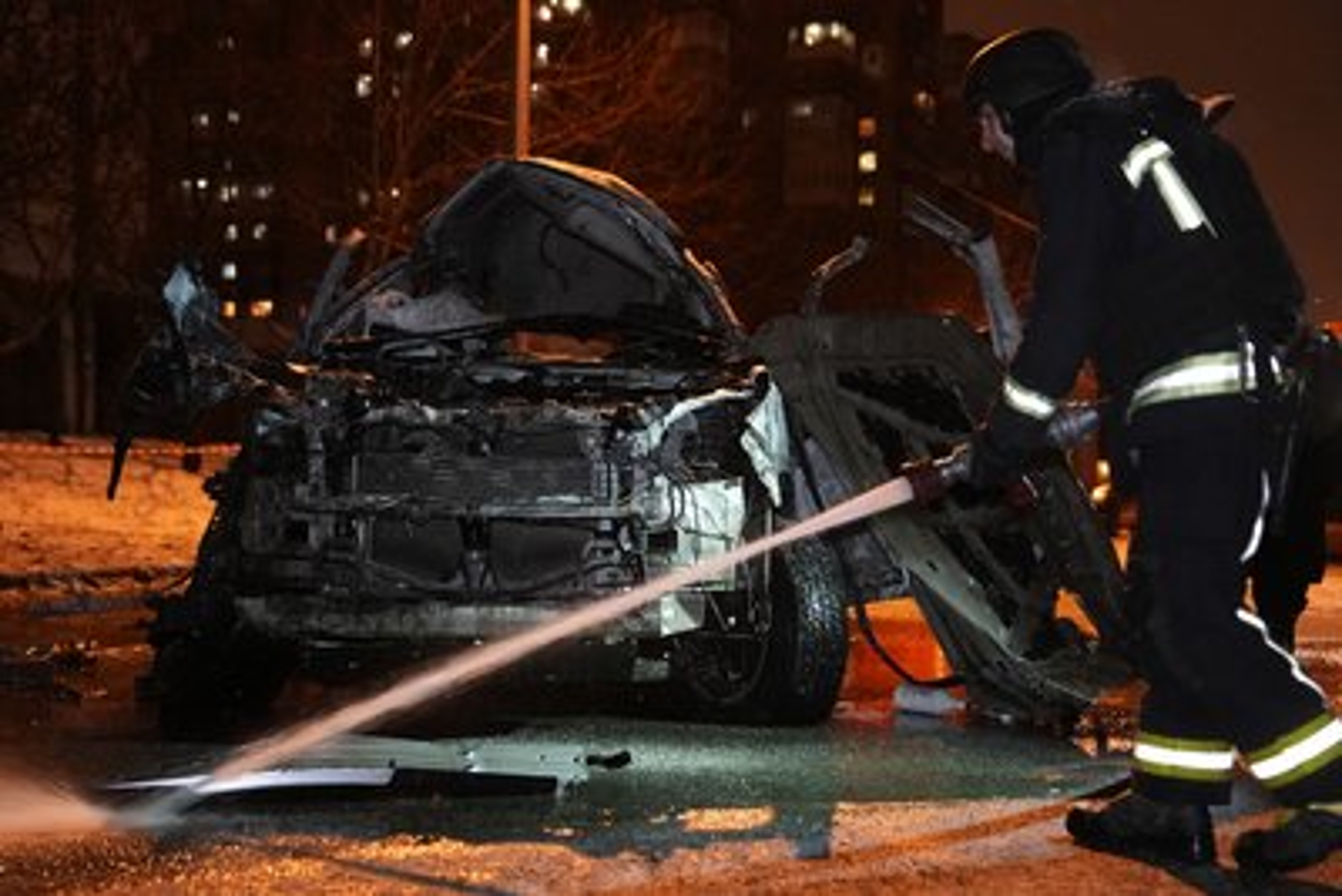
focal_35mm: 47
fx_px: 1753
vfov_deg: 28.7
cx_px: 671
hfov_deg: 41.9
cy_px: 448
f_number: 2.8
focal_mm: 47
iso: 10000
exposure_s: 1/160
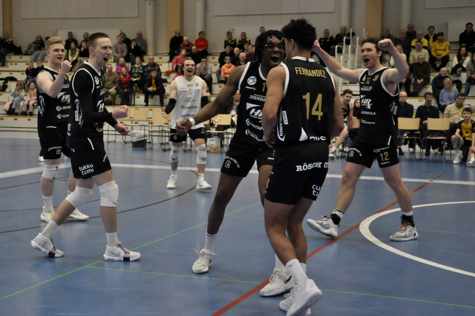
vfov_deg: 22.6
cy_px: 158
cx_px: 238
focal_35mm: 60
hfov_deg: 33.4
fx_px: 792
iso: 1600
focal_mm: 40
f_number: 5
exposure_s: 1/320
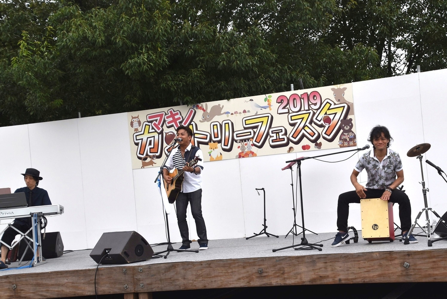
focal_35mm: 66
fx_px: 820
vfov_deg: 20.6
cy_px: 150
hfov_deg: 30.5
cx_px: 224
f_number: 8
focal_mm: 44
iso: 250
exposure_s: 1/250
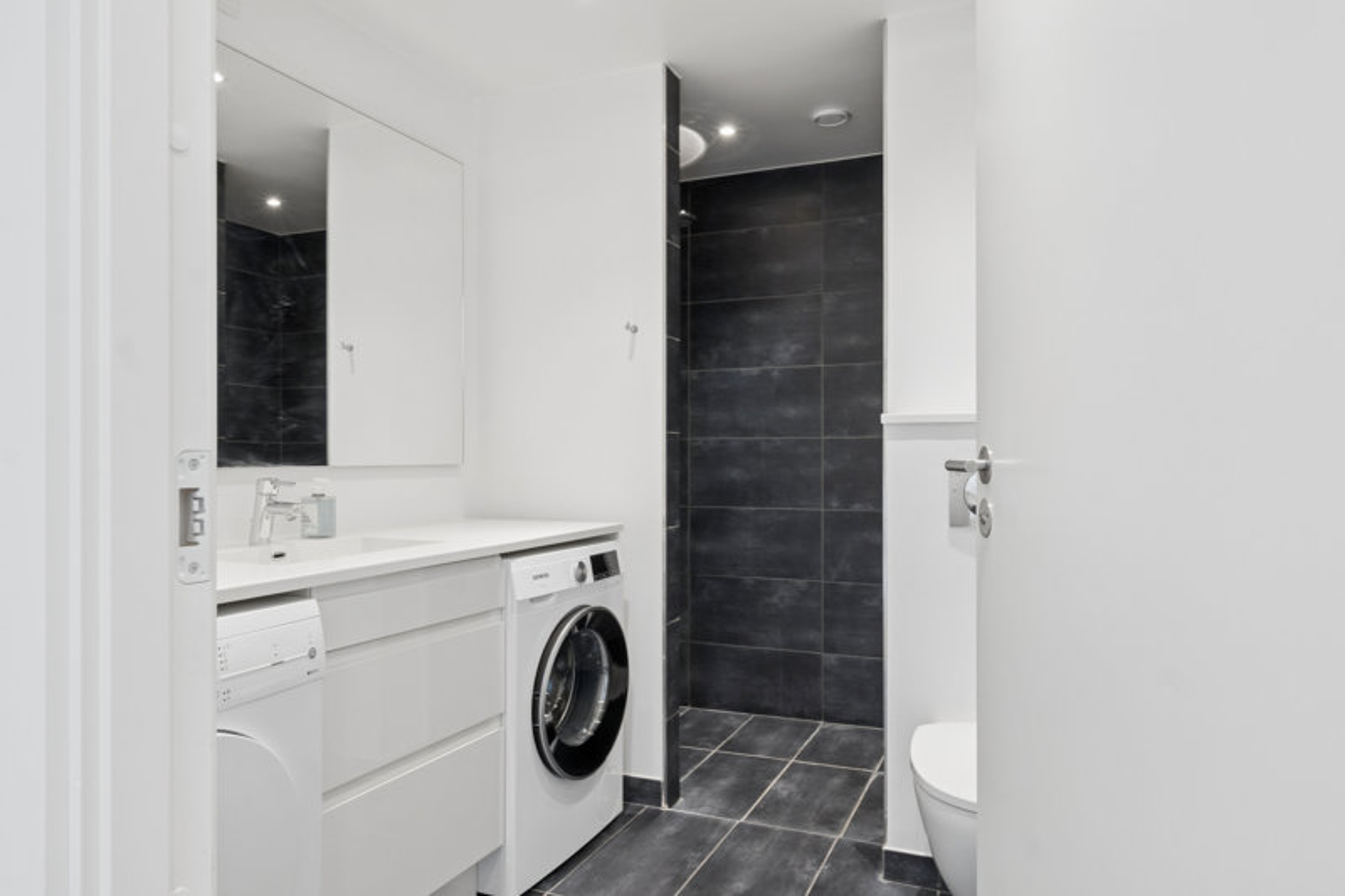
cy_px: 448
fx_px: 840
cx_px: 672
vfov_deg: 56.1
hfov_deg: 77.3
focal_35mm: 22
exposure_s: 1/6
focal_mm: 15
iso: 320
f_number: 8
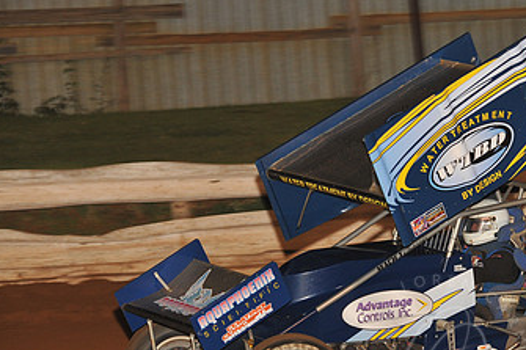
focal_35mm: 251
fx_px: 3665
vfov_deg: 5.5
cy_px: 224
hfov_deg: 8.2
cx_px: 437
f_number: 6.3
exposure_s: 1/320
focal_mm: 145
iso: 1000
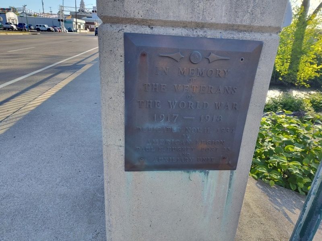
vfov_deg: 58.9
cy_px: 120
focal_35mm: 23
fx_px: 214
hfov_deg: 73.9
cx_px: 161
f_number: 1.8
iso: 100
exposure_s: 1/381
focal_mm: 5.56
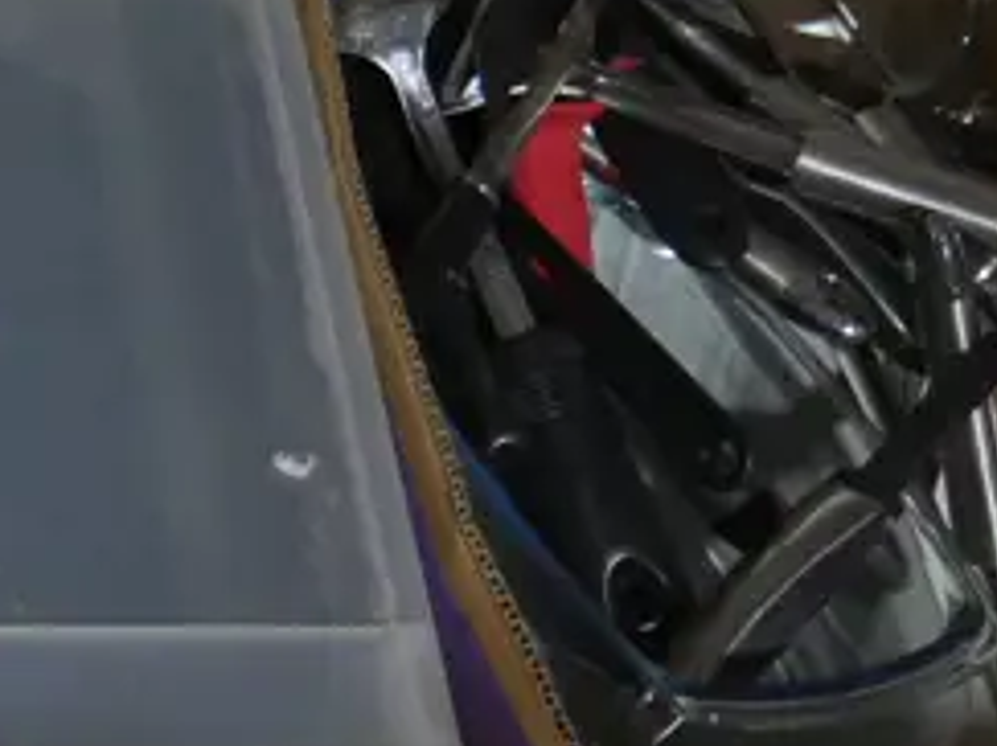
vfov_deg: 12.5
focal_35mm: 118
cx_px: -743
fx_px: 3397
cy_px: 496
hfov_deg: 14.8
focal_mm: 14
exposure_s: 1/60
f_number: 3.5
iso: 800
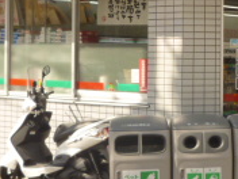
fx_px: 626
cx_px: 223
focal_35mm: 91
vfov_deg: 16.1
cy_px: 39
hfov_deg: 21.0
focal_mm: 4.5
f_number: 4
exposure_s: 1/320
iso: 80
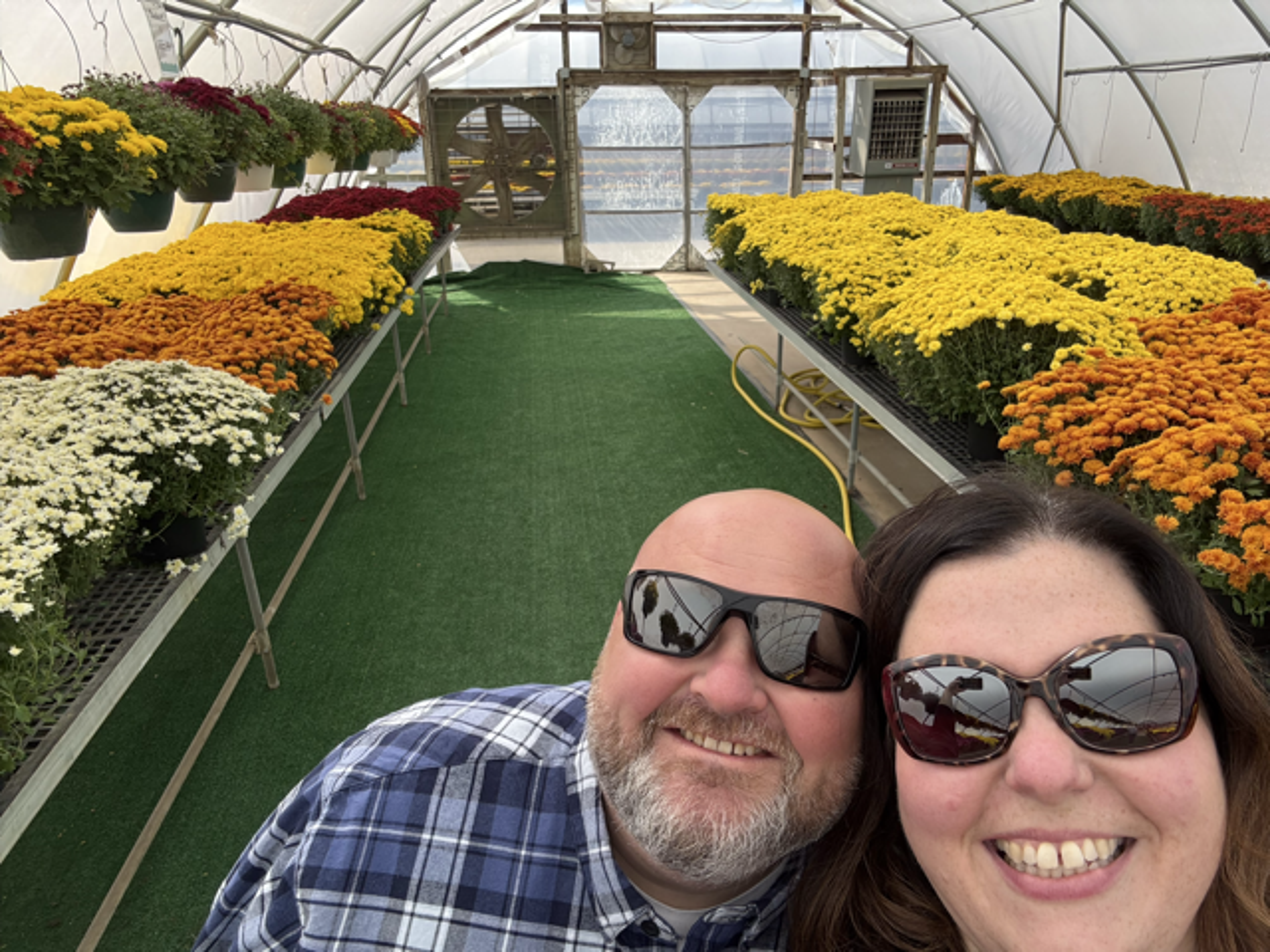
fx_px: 844
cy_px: 476
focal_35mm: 23
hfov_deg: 73.9
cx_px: 635
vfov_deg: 58.9
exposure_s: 1/581
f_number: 1.9
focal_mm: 2.69
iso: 25
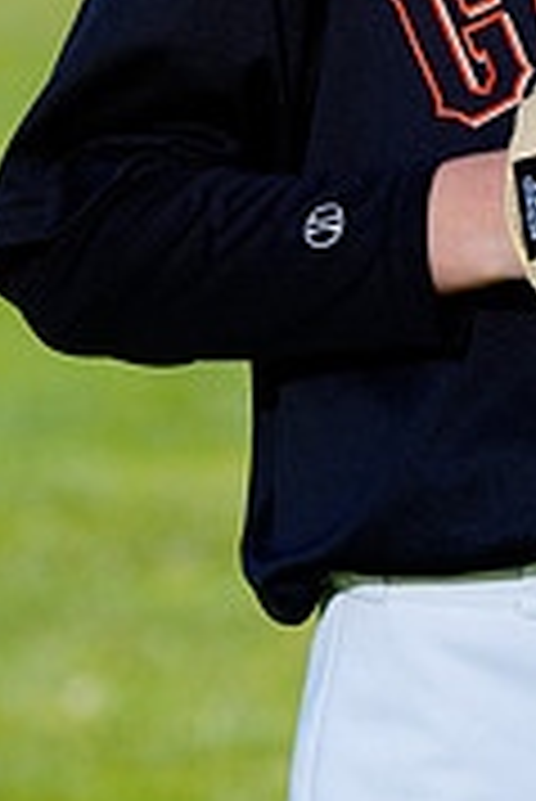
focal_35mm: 517
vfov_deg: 4.0
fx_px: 11523
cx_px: 484
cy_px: -248
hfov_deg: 2.7
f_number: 6.3
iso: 100
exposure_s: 1/250
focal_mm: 159
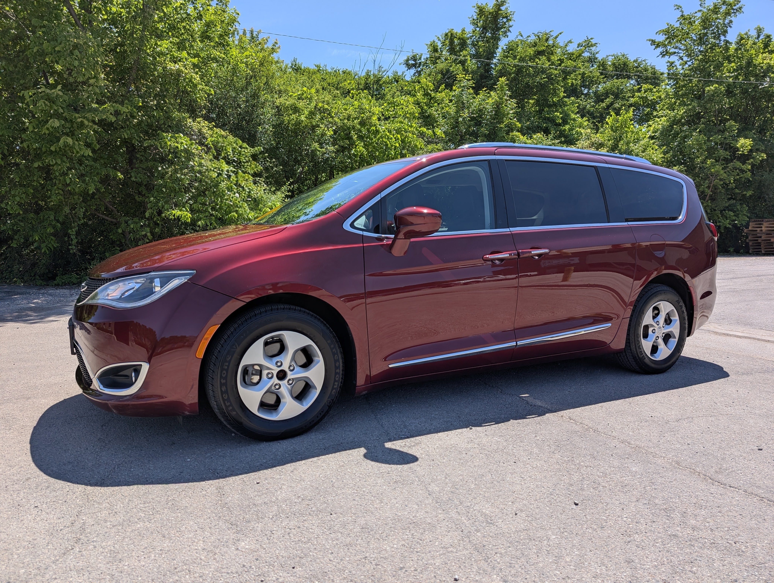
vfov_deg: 56.9
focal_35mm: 24
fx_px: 537
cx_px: 387
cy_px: 292
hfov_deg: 71.5
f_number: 1.68
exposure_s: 1/1066
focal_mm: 6.9
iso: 23
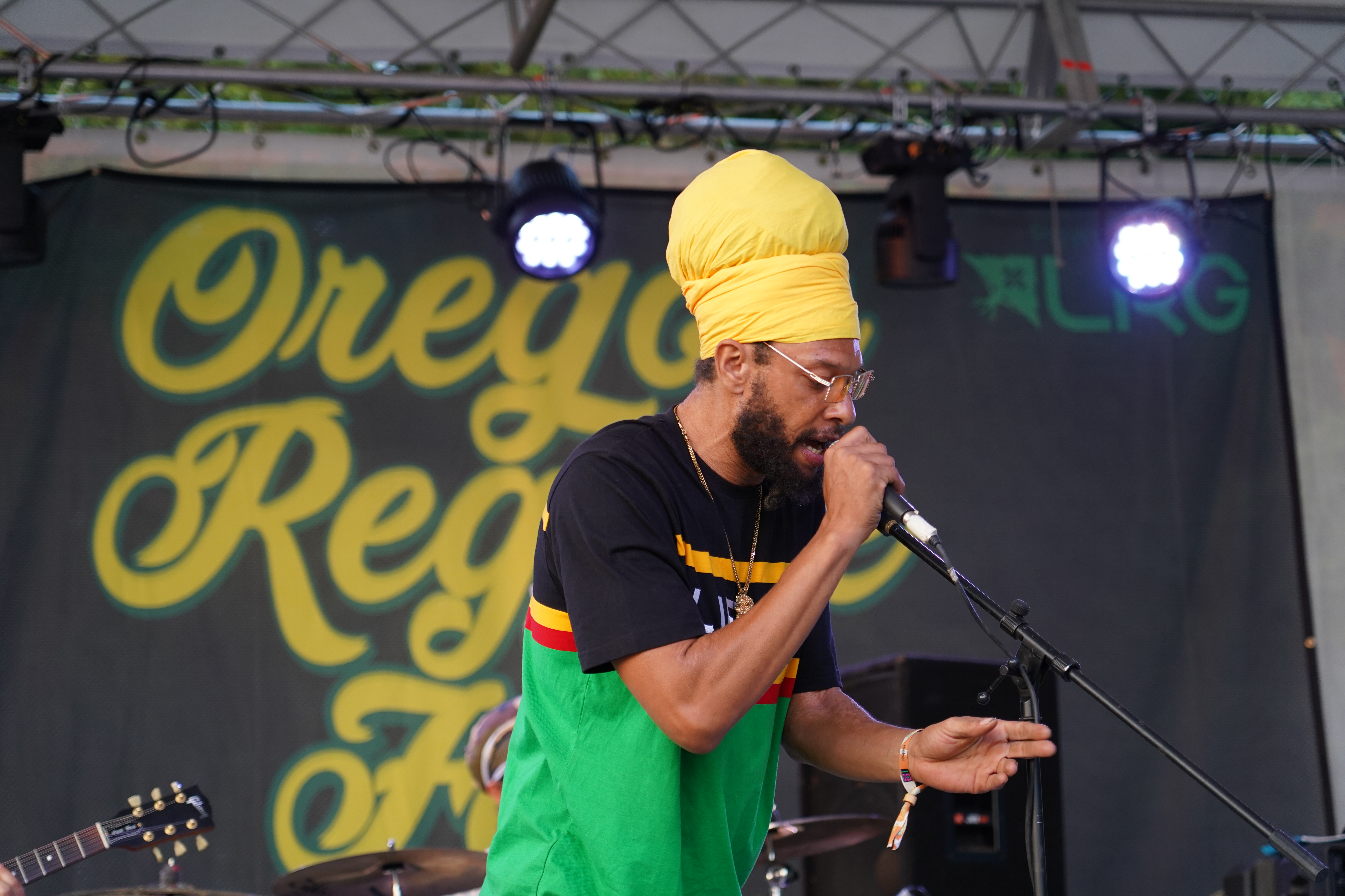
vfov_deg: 13.0
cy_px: 448
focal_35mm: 105
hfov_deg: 19.5
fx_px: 3923
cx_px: 672
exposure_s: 1/160
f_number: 4
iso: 1000
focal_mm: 105
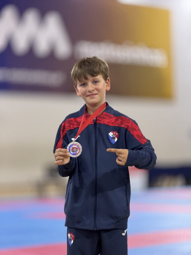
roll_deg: +0.8
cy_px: 128
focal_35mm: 100
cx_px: 96
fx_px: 736
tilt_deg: +1.9
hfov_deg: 14.8
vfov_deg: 19.6
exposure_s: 1/100
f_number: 2.8
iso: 400
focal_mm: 16.89
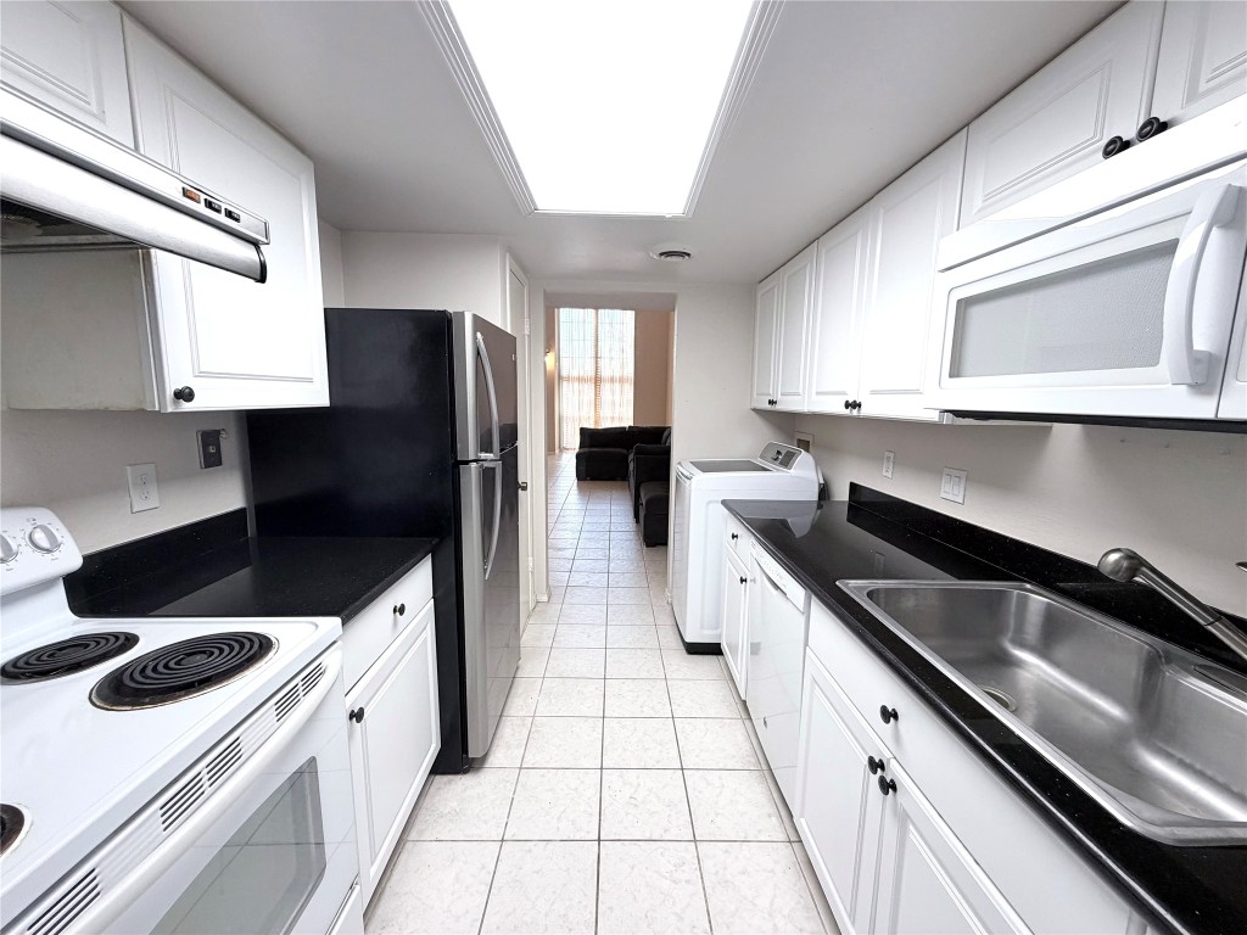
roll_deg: -0.4
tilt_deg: -7.9
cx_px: 624
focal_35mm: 14
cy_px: 468
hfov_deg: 102.1
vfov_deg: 85.7
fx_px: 504
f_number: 2.2
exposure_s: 1/120
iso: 160
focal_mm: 2.22
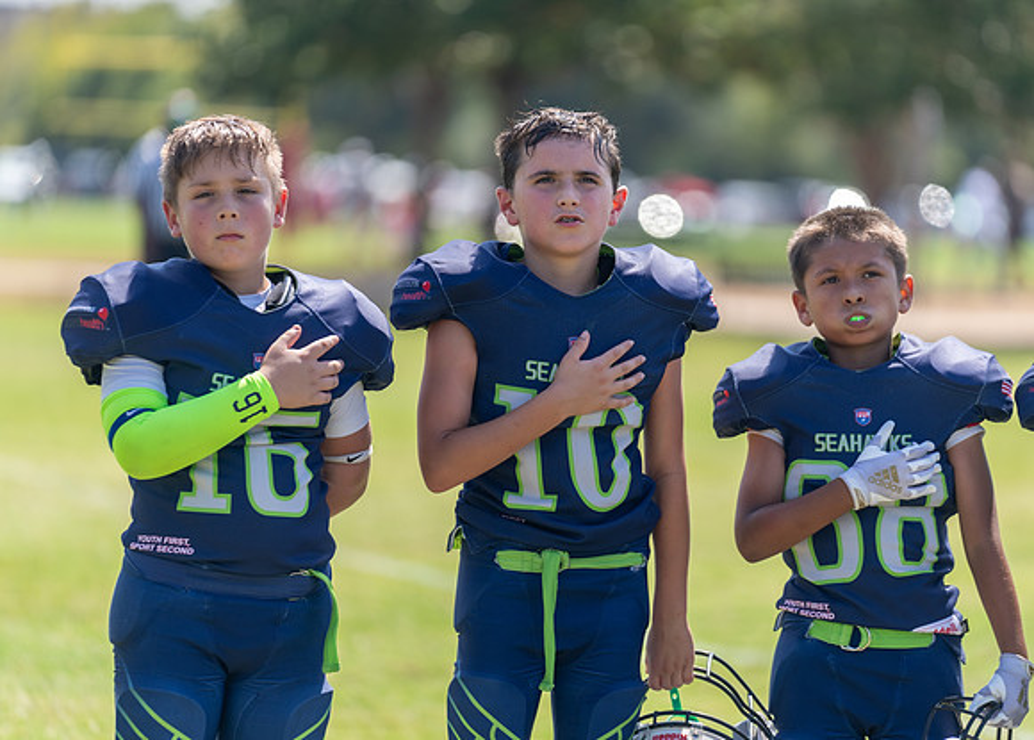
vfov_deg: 6.2
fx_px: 6796
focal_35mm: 231
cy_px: 319
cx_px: 558
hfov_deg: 8.7
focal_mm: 194
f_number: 2.8
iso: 100
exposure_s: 1/800
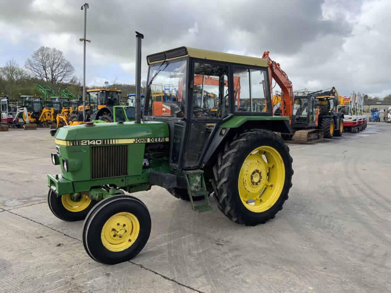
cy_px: 146
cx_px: 196
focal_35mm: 29
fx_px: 328
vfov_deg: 48.2
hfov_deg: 61.7
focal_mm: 3
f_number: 1.8
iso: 16
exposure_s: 1/997
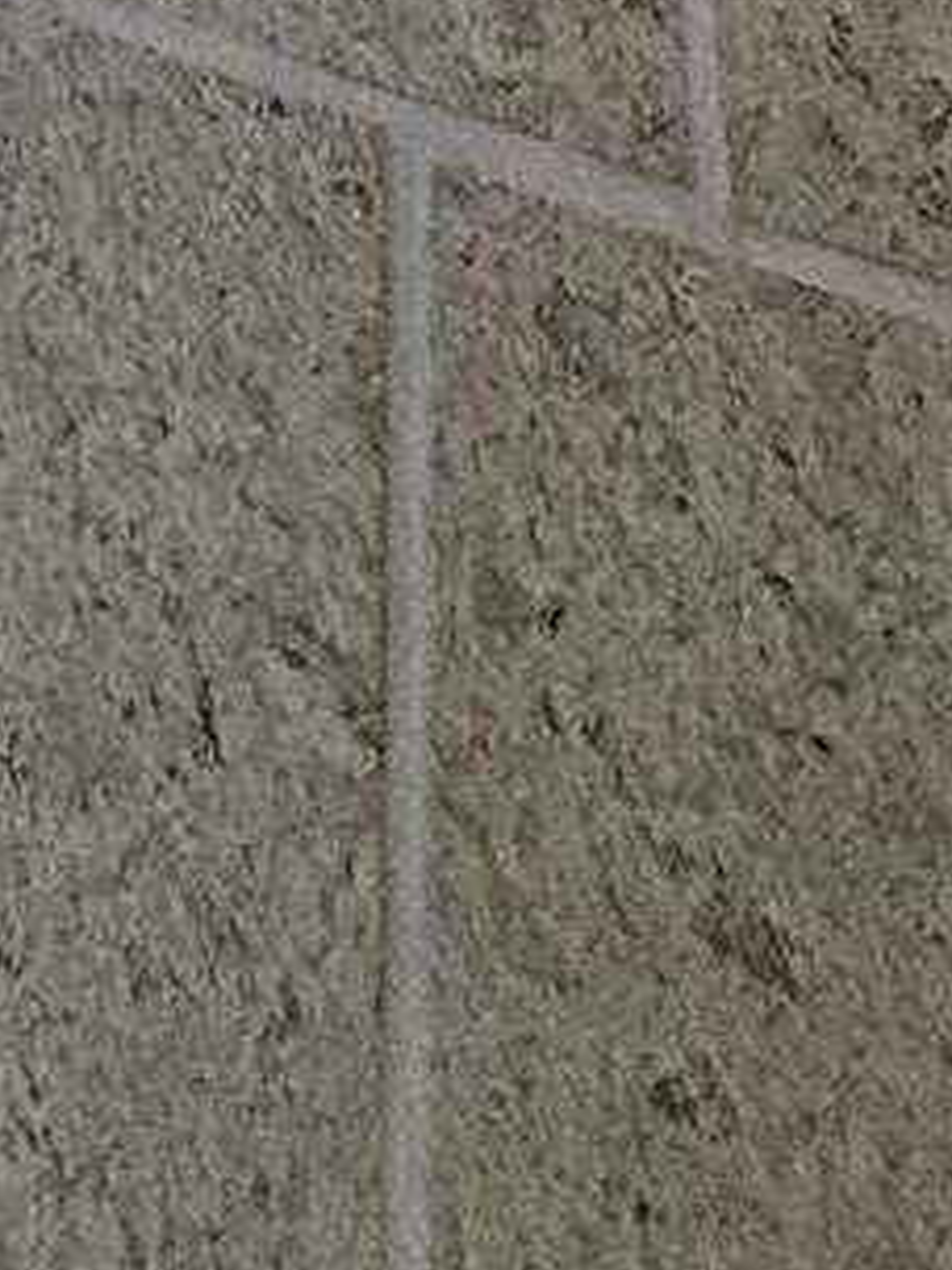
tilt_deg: -21.3
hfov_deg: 14.7
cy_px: -2803
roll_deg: -2.9
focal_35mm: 92
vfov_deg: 10.6
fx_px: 3374
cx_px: -585
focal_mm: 2.22
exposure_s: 1/120
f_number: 2.2
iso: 125
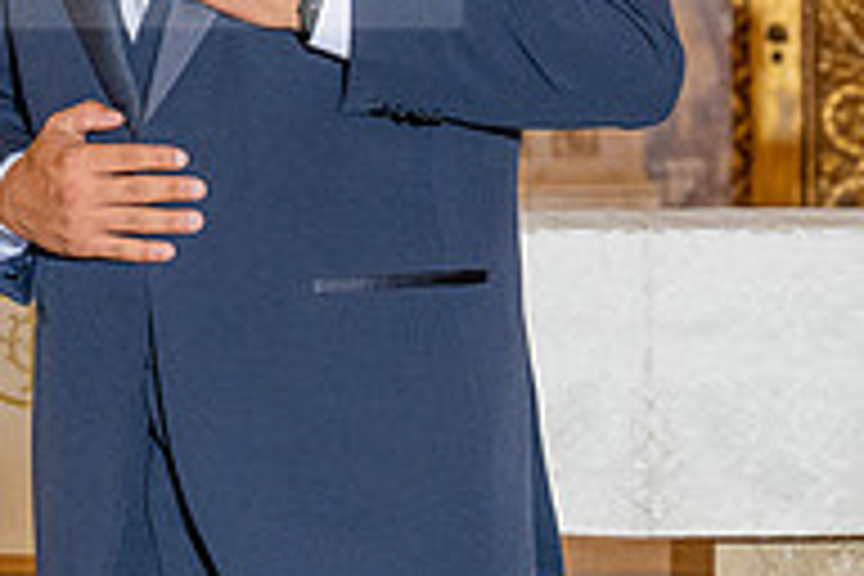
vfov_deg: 6.2
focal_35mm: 219
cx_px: 105
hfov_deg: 9.4
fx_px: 5256
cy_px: -79
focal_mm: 70
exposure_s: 1/200
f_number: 6.3
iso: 2000
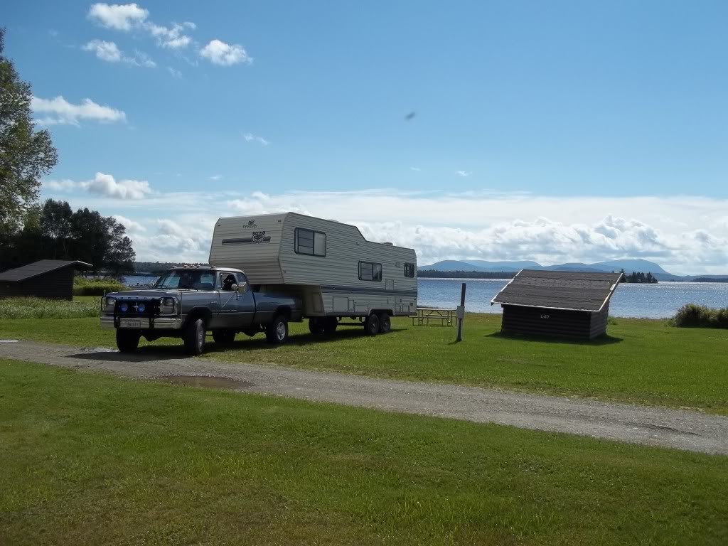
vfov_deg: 44.2
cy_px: 273
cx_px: 364
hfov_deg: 56.8
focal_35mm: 32
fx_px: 673
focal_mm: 5.7
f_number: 8.8
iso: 64
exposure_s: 1/320
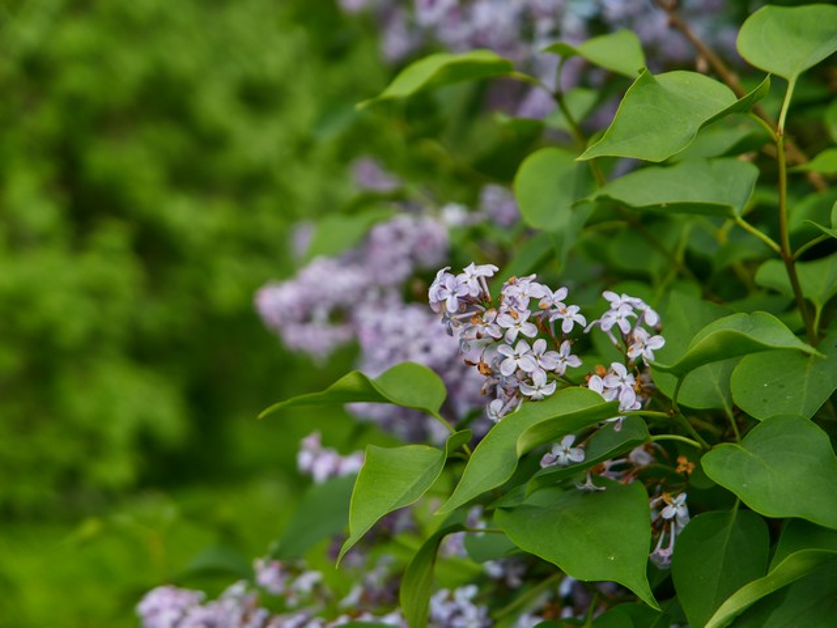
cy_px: 314
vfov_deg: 19.6
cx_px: 418
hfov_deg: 26.0
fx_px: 1813
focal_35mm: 75
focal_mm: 34
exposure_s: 1/640
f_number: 2.8
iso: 100
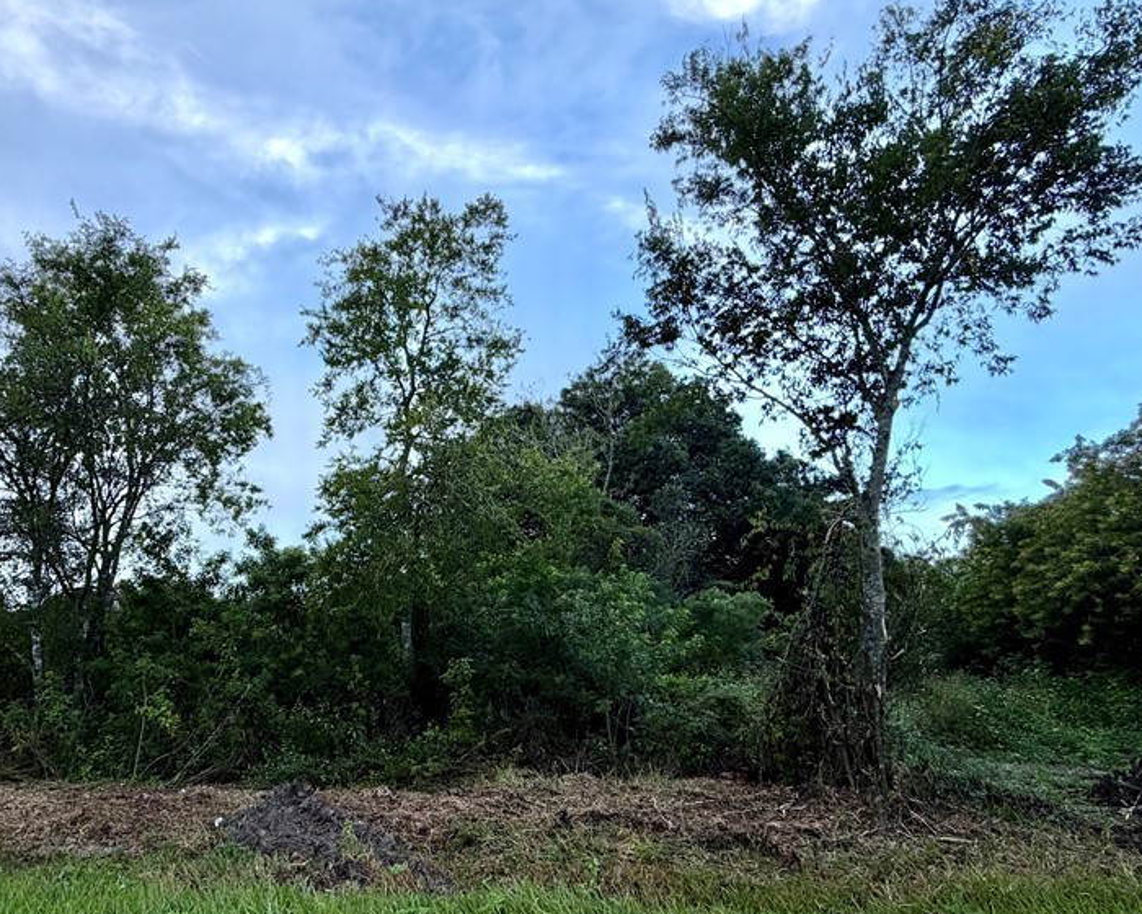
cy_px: 495
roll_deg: +1.8
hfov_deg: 78.5
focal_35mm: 20
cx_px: 409
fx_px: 676
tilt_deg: +12.5
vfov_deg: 68.0
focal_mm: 2.22
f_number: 2.2
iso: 64
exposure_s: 1/424
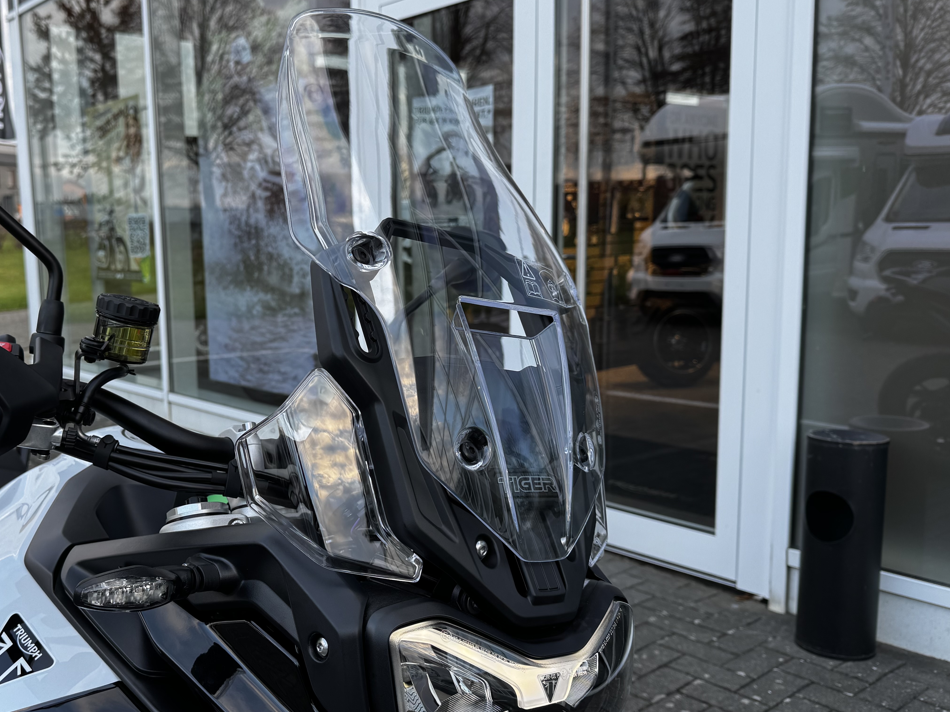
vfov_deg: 41.8
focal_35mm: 34
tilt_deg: -7.3
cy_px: 370
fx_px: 933
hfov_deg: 52.9
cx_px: 318
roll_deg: +3.0
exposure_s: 1/130
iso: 50
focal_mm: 6.76
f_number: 1.78
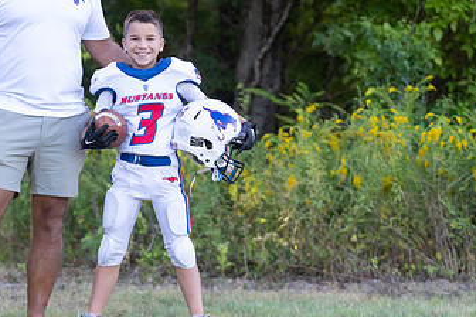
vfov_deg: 10.4
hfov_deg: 15.4
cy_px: 107
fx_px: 1745
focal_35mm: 132
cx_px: 83
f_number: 2.8
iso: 250
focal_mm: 70
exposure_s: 1/320
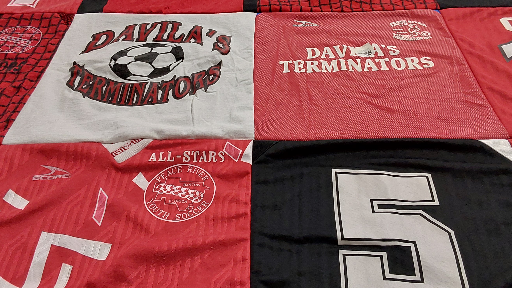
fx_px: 516
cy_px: 123
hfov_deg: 52.8
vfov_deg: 31.1
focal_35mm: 38
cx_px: 265
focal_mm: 2.91
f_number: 1.9
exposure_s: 1/60
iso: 80
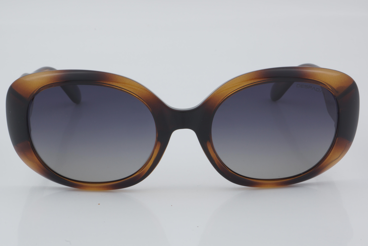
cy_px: 123
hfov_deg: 24.6
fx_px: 843
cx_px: 184
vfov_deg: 16.6
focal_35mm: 82
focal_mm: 55
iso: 100
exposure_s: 1/4
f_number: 32
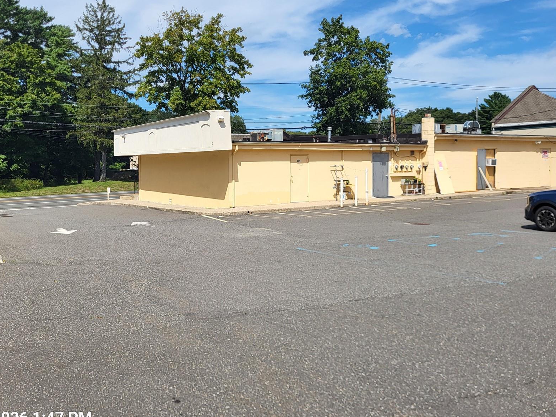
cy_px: 186
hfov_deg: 53.4
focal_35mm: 34
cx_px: 213
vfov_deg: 41.7
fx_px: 546
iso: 40
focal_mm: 5.4
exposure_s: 1/2905
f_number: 1.8
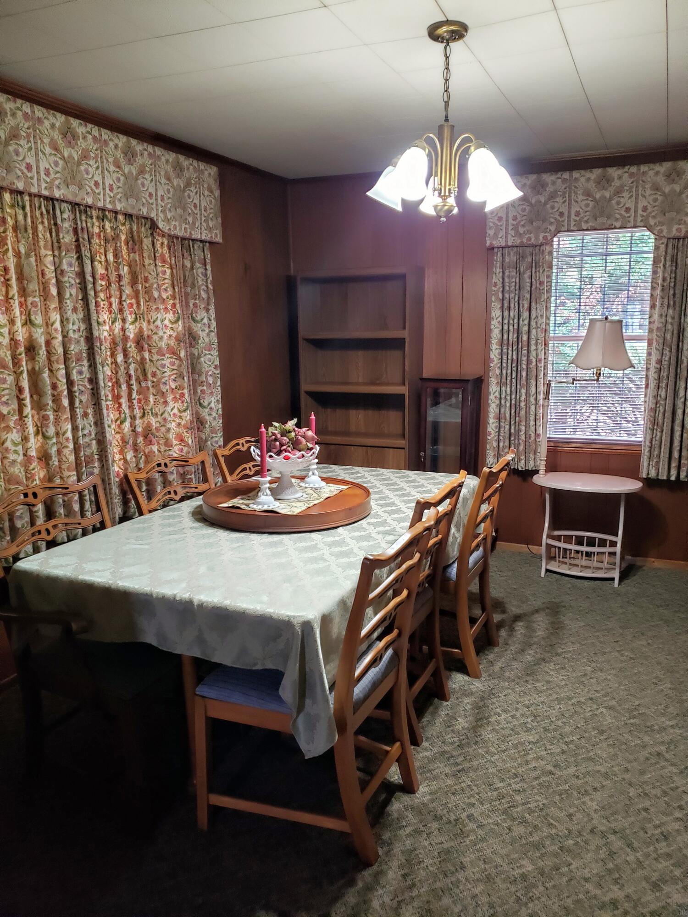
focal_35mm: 26
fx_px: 689
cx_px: 344
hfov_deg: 53.1
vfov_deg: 67.3
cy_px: 458
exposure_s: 1/60
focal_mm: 4.3
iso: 320
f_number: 1.5
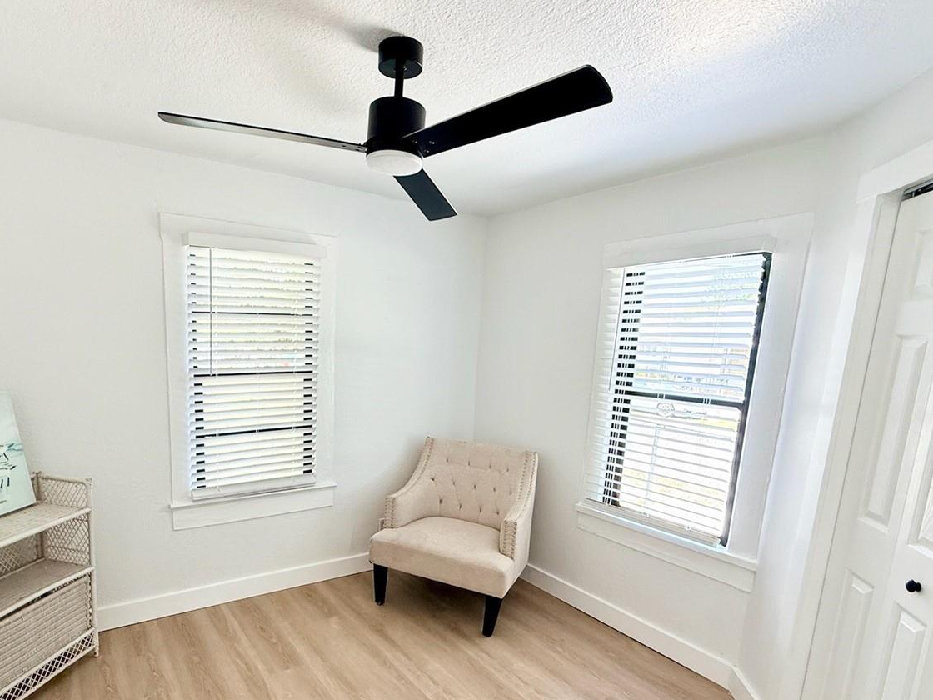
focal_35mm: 20
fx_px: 539
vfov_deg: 65.1
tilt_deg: -9.0
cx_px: 397
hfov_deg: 81.2
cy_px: 432
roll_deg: -2.8
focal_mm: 2.22
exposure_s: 1/120
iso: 100
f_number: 2.2
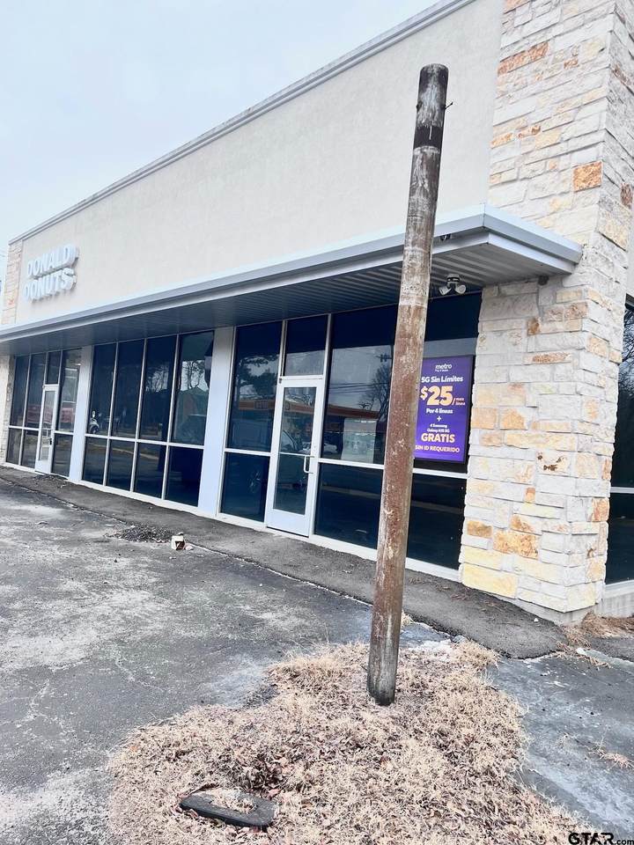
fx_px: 635
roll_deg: -2.2
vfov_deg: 67.3
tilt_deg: +2.3
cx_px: 317
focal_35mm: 26
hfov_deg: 53.1
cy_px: 422
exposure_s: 1/567
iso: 50
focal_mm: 5.7
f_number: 1.5
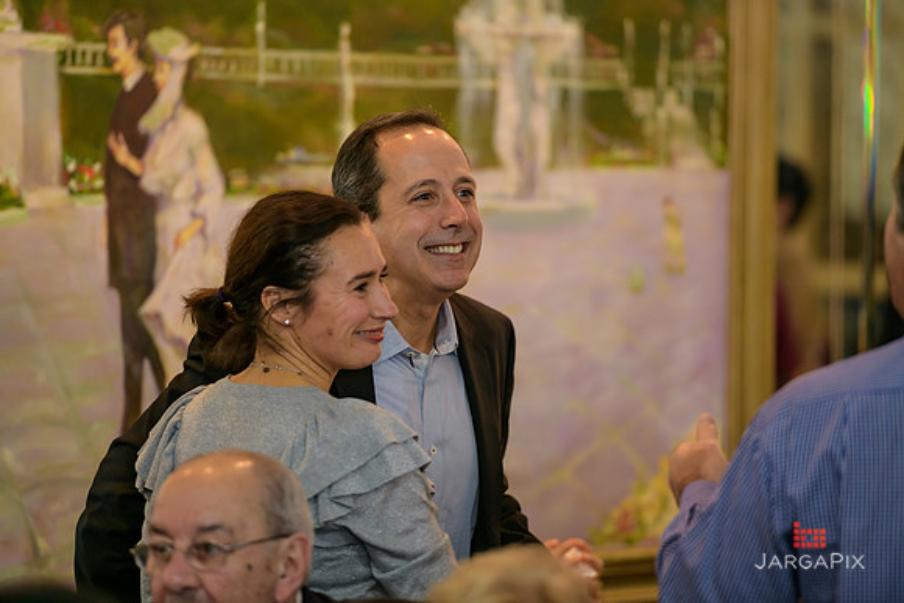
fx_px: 5023
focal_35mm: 200
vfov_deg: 6.9
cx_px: 452
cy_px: 302
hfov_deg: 10.3
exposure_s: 1/125
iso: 400
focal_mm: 200
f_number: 3.2
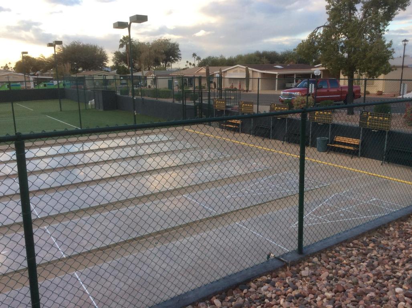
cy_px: 154
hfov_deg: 56.9
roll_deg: +2.7
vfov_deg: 44.1
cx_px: 206
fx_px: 380
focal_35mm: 32
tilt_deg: -13.6
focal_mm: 3.3
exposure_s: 1/203
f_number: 2.4
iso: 32
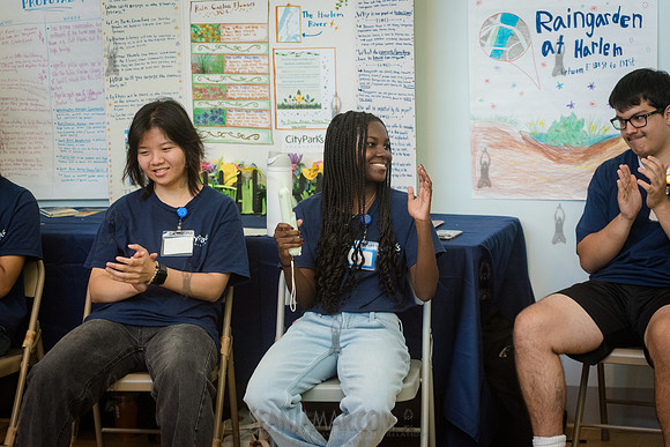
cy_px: 224
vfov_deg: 17.1
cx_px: 335
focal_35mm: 80
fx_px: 1489
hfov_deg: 25.4
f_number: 4
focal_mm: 80
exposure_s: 1/500
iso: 4000
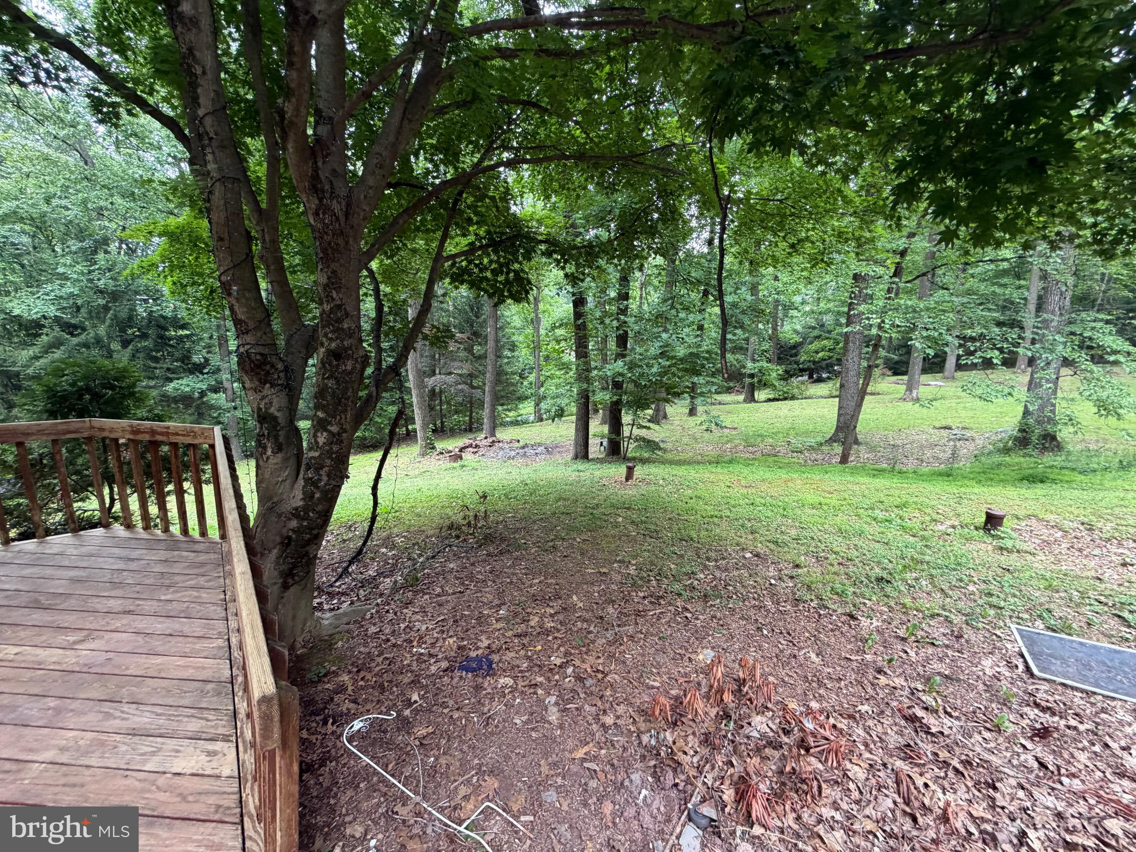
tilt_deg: -12.7
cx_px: 568
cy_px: 426
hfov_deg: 102.1
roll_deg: -2.3
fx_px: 459
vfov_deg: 85.7
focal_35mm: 14
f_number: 2.2
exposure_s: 1/121
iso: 250
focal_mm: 2.22
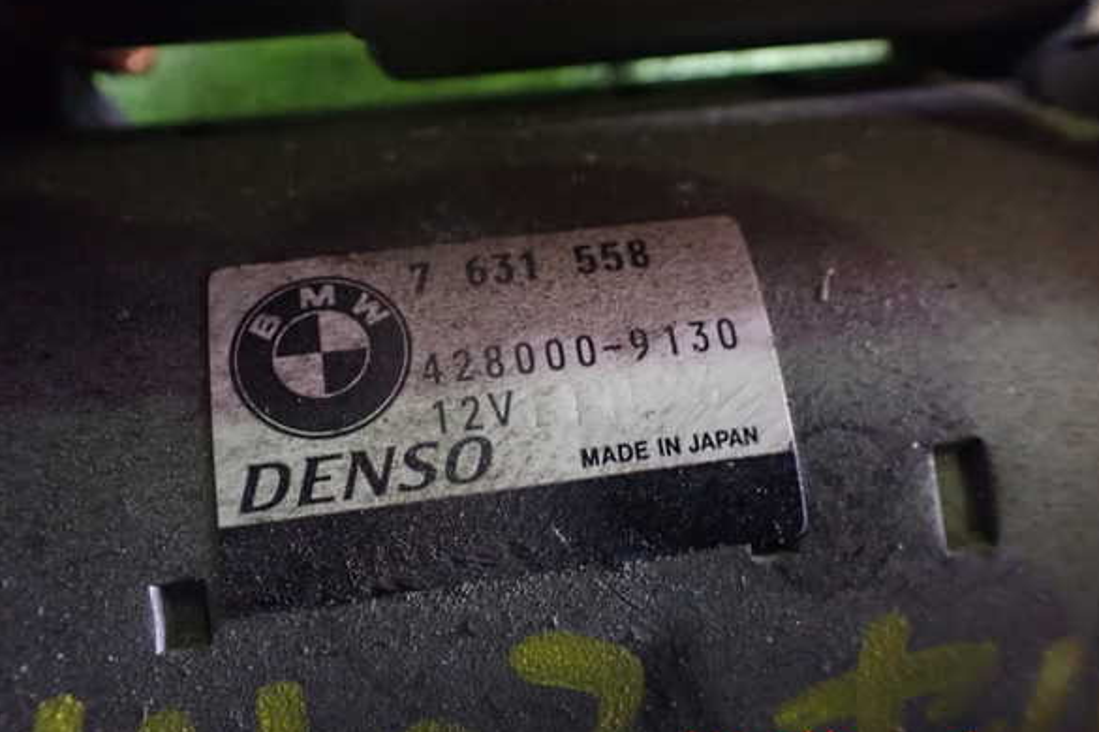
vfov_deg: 41.1
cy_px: 353
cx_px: 549
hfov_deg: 58.7
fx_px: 977
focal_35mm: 32
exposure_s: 1/30
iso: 1250
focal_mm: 5.4
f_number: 2.3
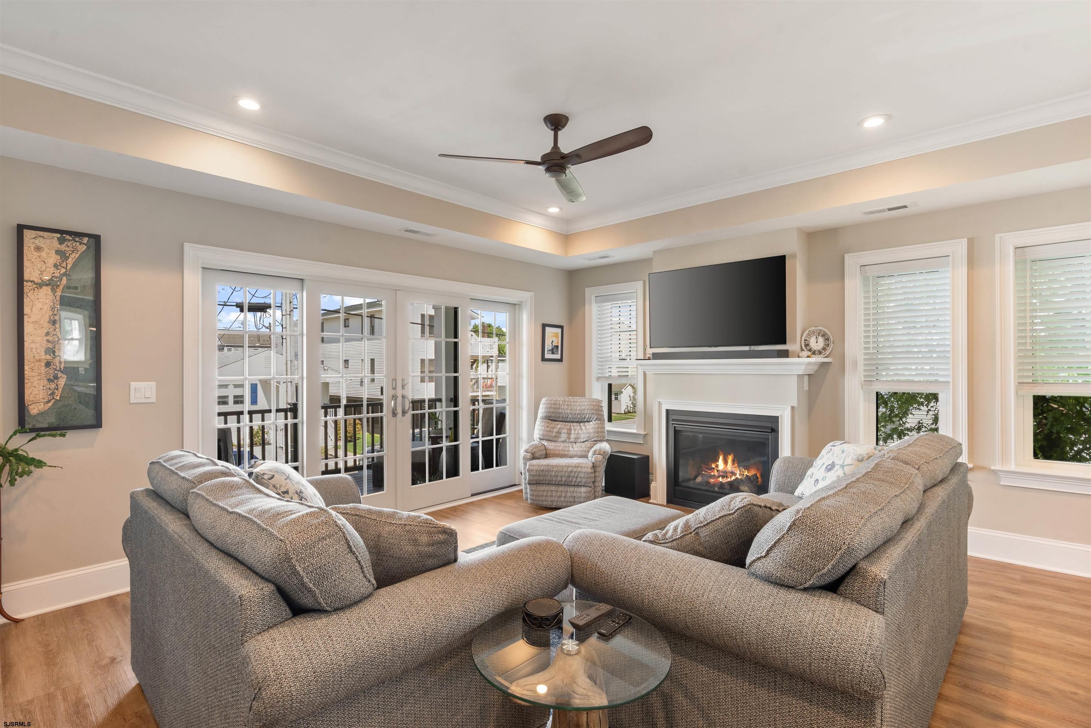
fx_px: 485
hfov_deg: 96.7
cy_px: 364
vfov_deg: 73.7
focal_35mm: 16
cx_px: 546
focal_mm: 16
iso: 200
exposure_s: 1/3
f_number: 8
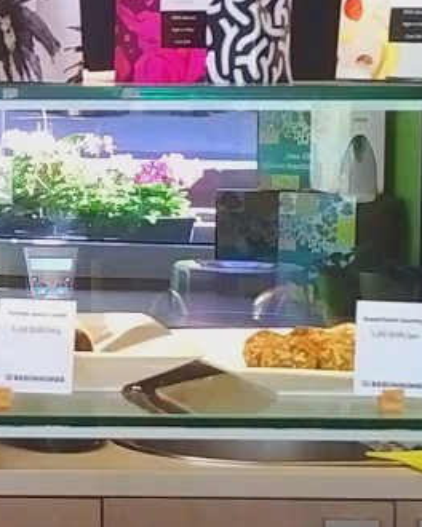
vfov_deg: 16.7
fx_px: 1795
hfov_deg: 13.0
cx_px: -101
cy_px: 284
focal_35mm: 115
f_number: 2.2
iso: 226
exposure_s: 1/30
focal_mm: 4.75
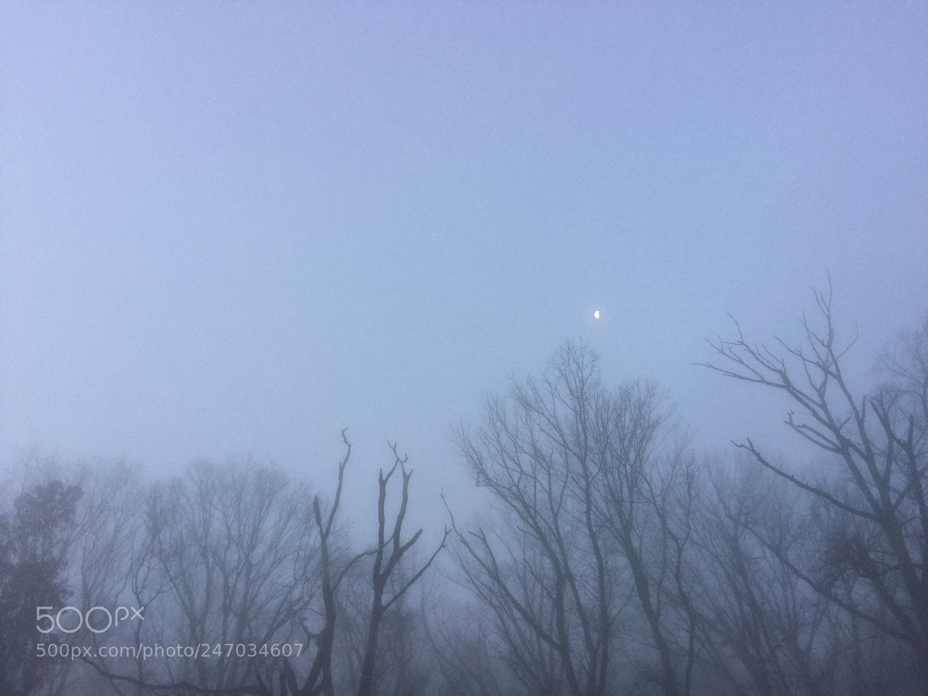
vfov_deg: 48.2
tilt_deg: +36.8
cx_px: 464
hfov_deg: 61.7
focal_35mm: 29
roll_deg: +1.9
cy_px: 348
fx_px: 777
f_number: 2.2
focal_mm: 4.15
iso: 32
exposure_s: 1/40
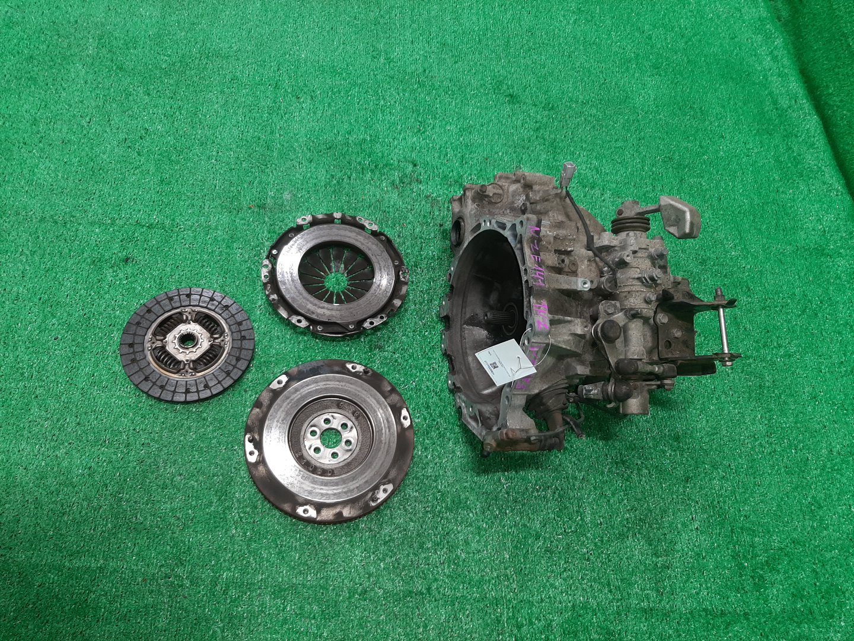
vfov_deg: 53.1
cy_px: 320
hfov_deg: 67.3
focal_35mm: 26
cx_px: 427
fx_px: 641
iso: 90
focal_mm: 3.93
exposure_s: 1/50
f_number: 1.7
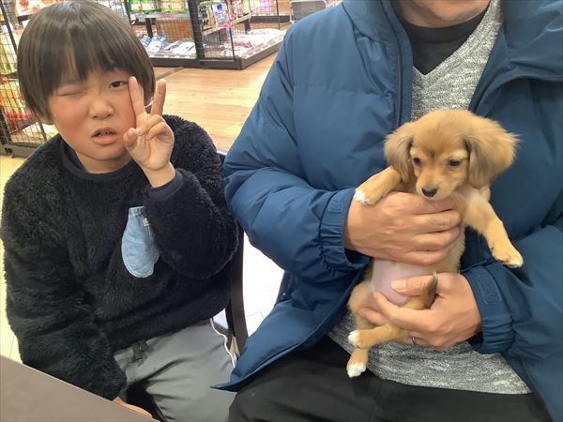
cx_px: 282
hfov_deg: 58.4
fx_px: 504
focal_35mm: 31
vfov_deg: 45.4
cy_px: 211
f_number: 2.4
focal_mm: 3.3
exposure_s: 1/60
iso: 250
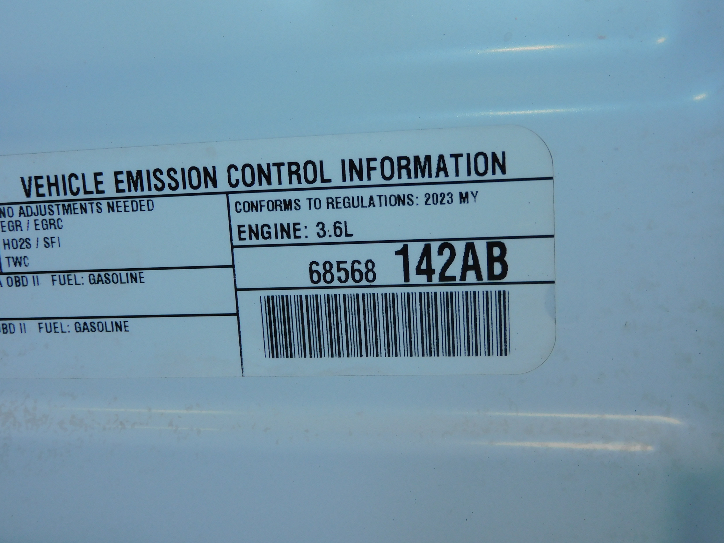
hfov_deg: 46.8
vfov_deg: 36.0
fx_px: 837
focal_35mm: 40
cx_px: 362
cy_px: 272
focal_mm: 7.2
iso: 125
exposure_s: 1/160
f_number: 3.8
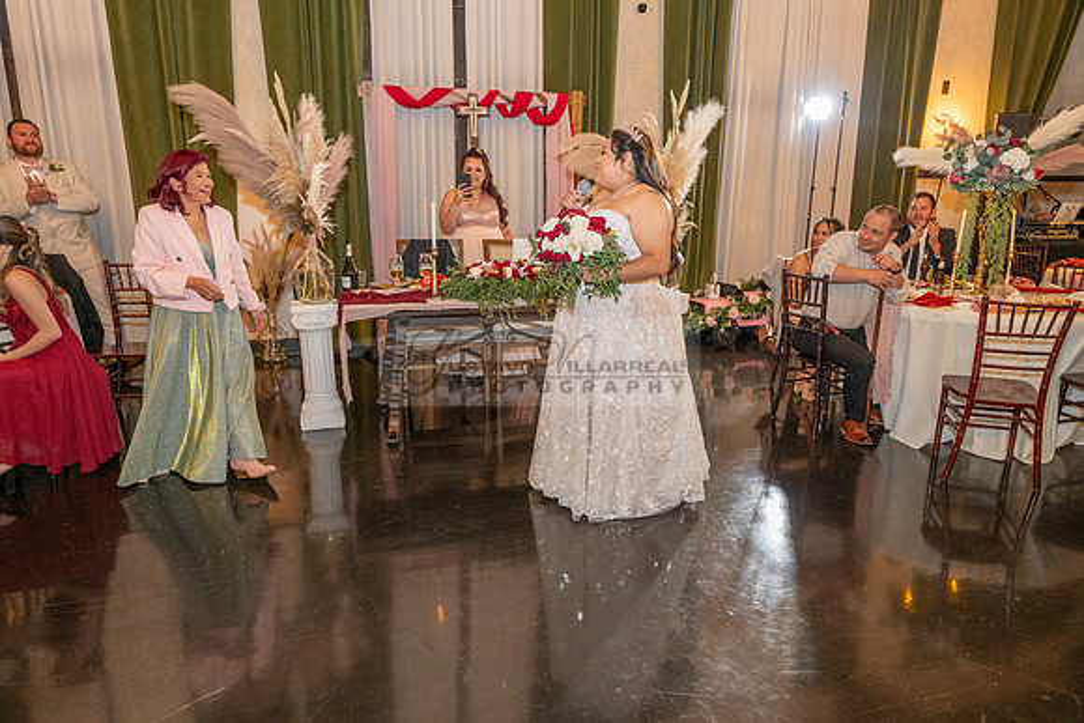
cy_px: 362
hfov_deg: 73.7
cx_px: 542
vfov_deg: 53.2
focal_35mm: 24
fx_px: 723
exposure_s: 1/200
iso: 1600
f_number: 2.8
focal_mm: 24
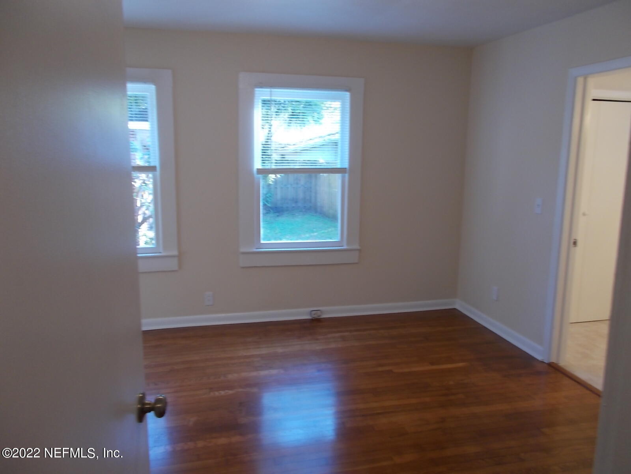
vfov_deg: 53.1
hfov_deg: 67.3
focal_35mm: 26
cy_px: 237
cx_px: 316
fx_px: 474
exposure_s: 1/25
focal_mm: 4.6
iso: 125
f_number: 3.2
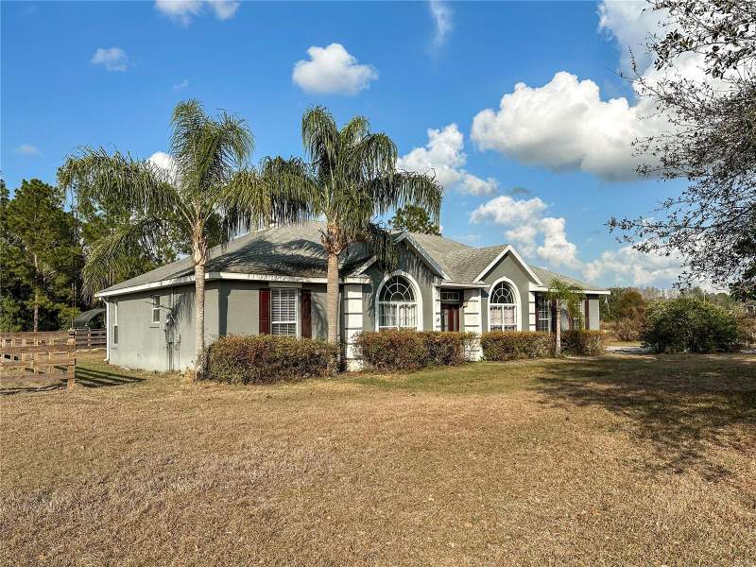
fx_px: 524
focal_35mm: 24
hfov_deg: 71.6
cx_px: 378
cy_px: 284
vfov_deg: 56.8
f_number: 1.8
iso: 80
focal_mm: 6.86
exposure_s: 1/5500
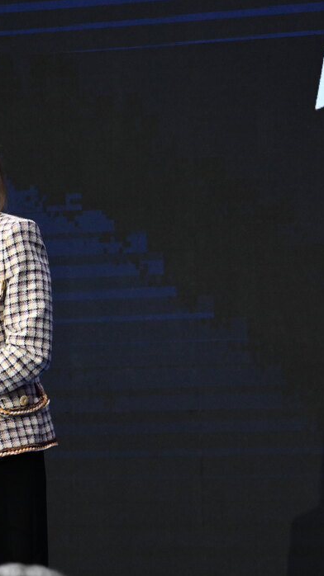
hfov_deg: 2.6
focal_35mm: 473
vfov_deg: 4.6
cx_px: -39
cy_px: 288
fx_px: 7233
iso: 3200
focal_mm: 200
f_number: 8
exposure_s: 1/160
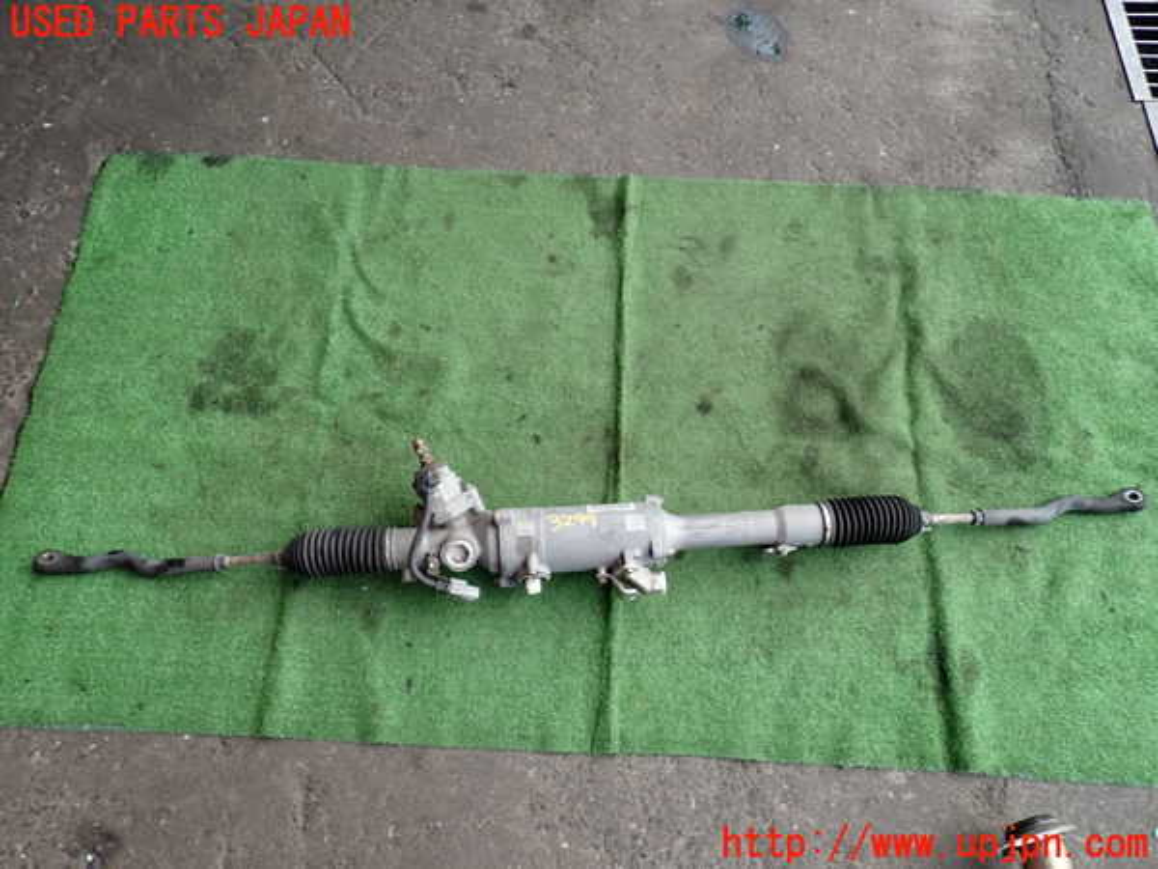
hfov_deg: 69.4
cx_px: 579
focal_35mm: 25
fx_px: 836
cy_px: 434
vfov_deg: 54.9
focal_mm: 4.5
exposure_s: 1/320
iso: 100
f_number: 2.8
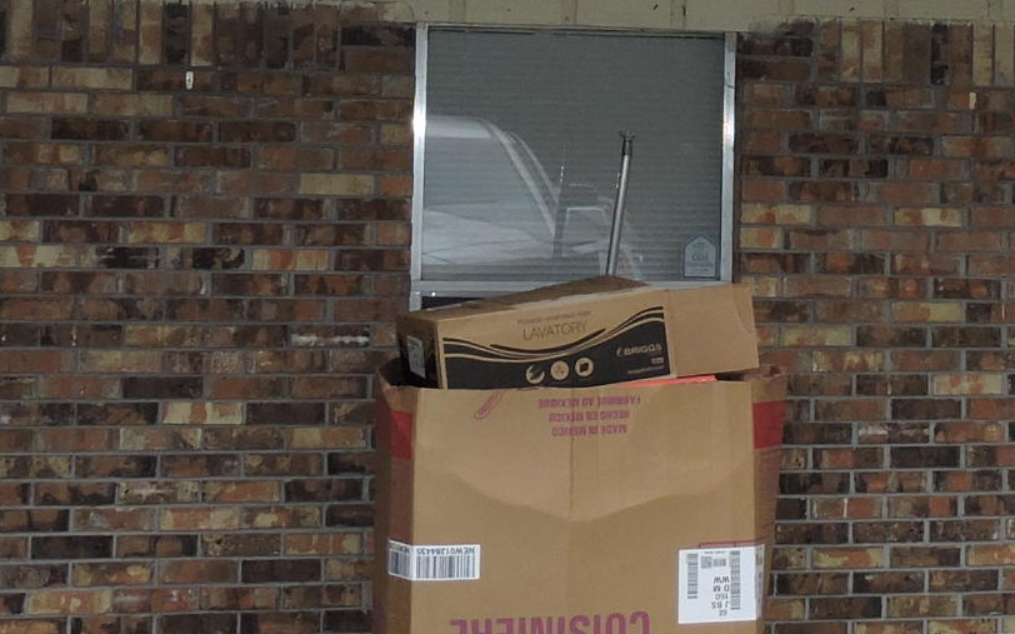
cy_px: -111
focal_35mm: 94
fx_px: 2600
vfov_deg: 13.5
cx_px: 834
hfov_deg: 21.8
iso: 100
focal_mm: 4.3
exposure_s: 1/500
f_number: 3.3
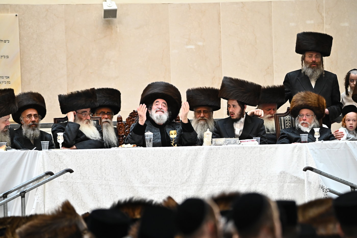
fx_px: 2578
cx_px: 178
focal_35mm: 260
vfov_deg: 5.3
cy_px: 119
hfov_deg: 7.9
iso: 4000
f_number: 5.6
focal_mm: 260
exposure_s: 1/200
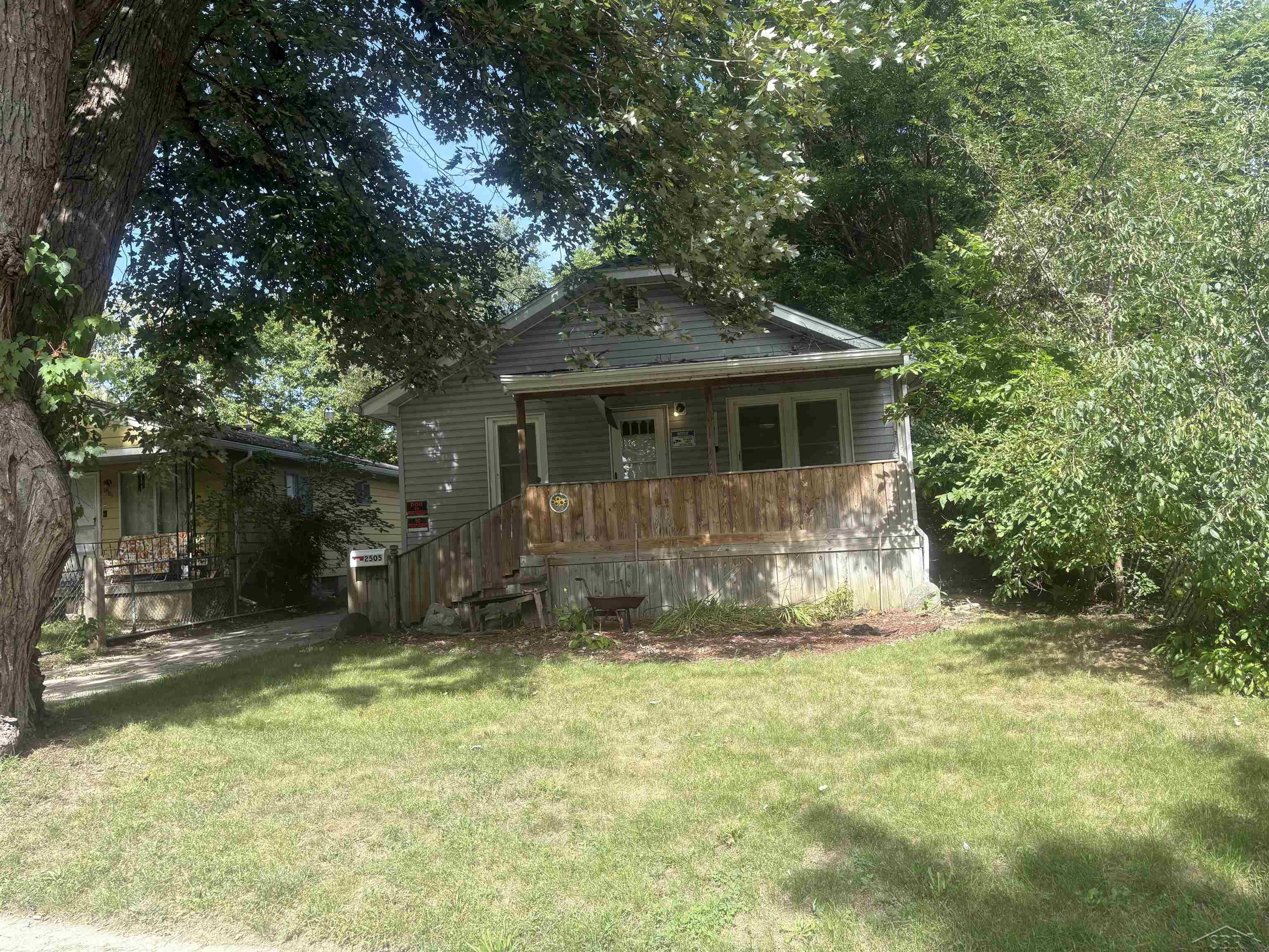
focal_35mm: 26
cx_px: 634
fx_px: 953
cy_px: 476
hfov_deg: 67.3
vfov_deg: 53.1
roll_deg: +4.2
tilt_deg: +4.1
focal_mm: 5.96
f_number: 1.6
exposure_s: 1/724
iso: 50
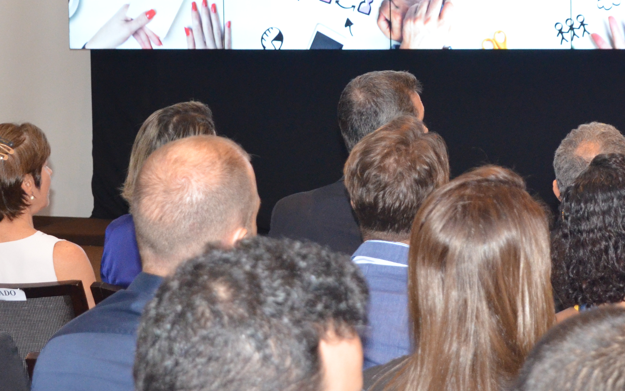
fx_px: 1874
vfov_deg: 11.8
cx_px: 366
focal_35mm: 110
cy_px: 60
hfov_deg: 18.9
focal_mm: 32
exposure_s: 1/60
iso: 2000
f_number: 6.3
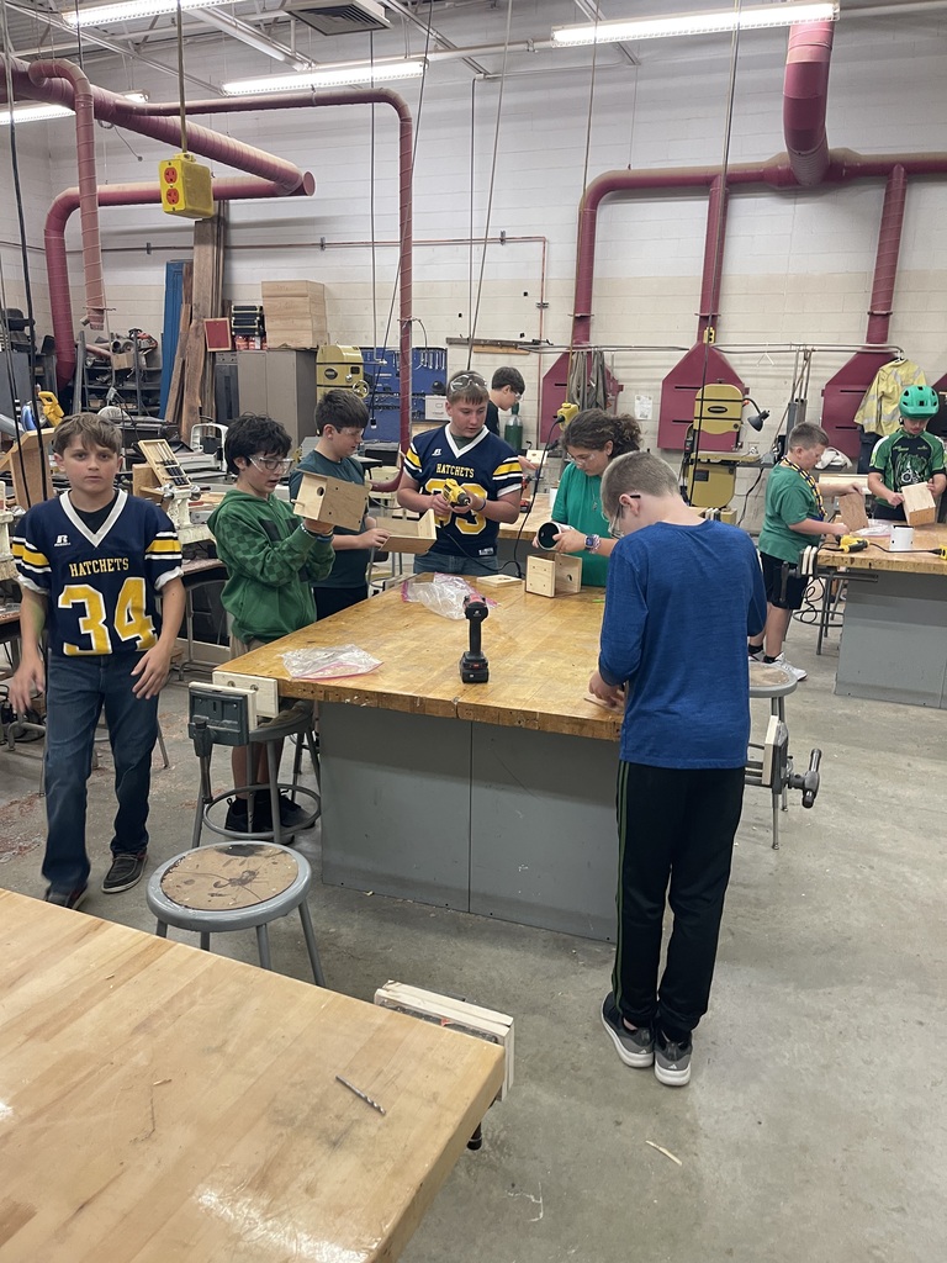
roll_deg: -2.2
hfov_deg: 54.9
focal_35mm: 25
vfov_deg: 69.4
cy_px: 632
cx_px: 474
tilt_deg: -15.9
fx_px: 912
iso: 200
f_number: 1.6
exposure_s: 1/60
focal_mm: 5.1
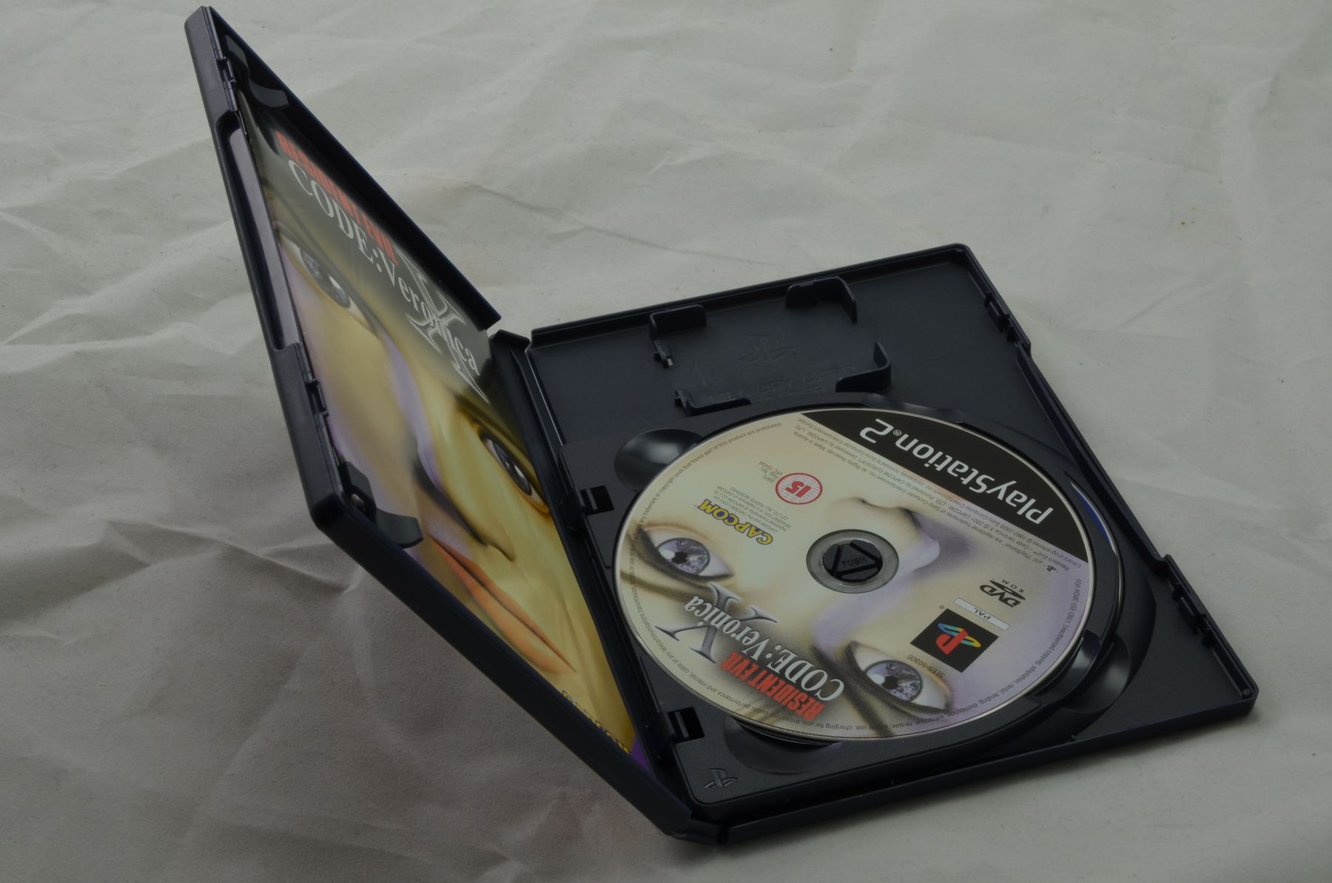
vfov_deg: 22.5
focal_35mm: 60
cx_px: 666
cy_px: 442
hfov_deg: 33.5
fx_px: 2216
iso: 100
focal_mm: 40
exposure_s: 1/2.5
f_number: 20
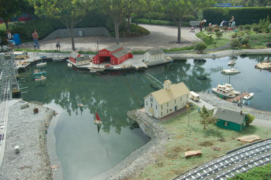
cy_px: 90
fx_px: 203
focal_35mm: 27
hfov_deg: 67.4
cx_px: 136
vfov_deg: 47.9
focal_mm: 18
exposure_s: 1/125
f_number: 6.3
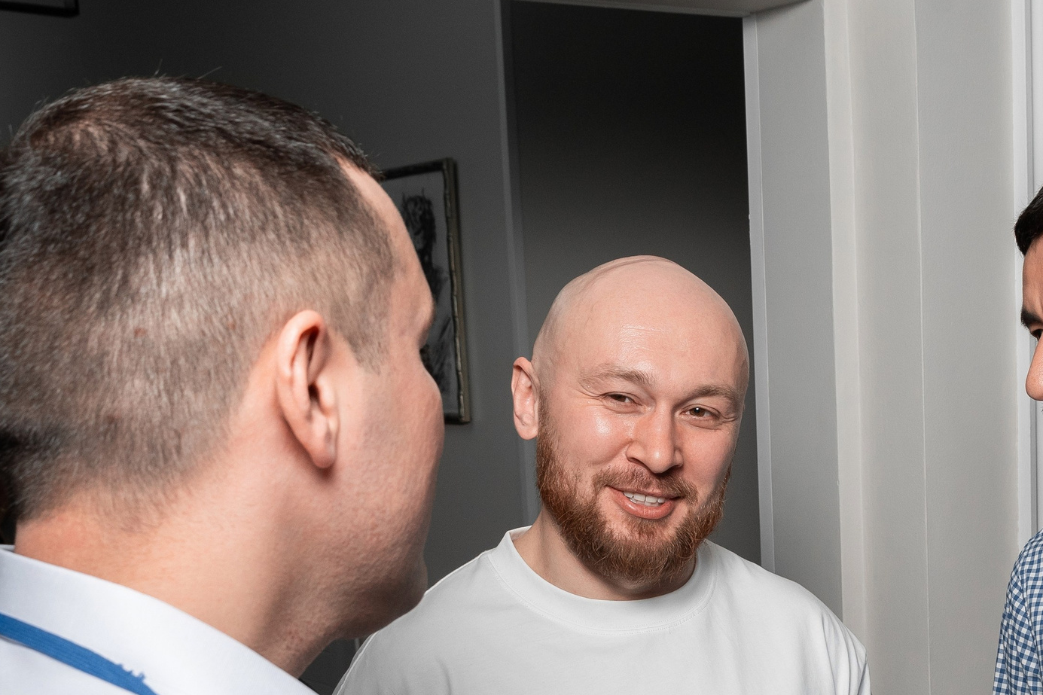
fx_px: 1883
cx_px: 768
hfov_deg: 30.5
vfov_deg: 20.4
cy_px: 653
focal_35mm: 65
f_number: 8
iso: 500
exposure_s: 1/160
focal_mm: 28
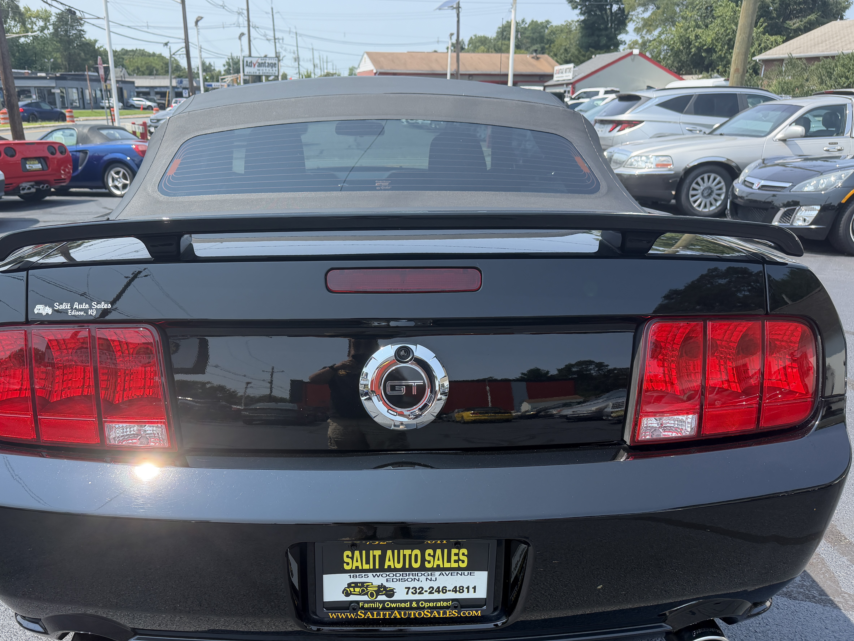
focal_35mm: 29
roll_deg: -1.3
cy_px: 377
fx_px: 715
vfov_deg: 48.0
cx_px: 374
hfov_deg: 61.5
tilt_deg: -20.8
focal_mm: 6.76
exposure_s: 1/2000
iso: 100
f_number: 1.78
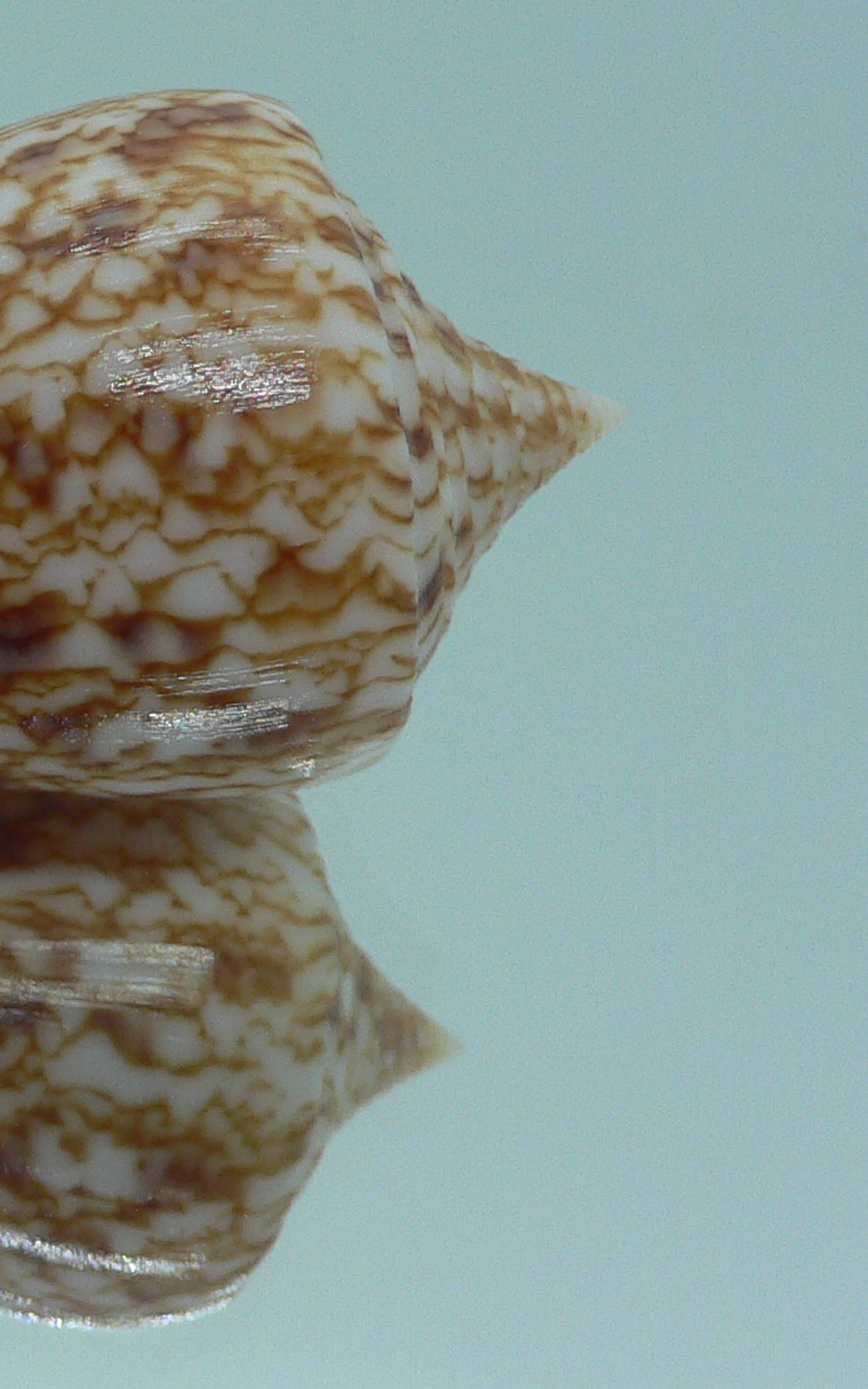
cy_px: 642
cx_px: -283
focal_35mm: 70
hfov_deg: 17.4
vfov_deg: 29.4
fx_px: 2648
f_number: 2.8
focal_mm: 4.6
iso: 80
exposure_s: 1/60
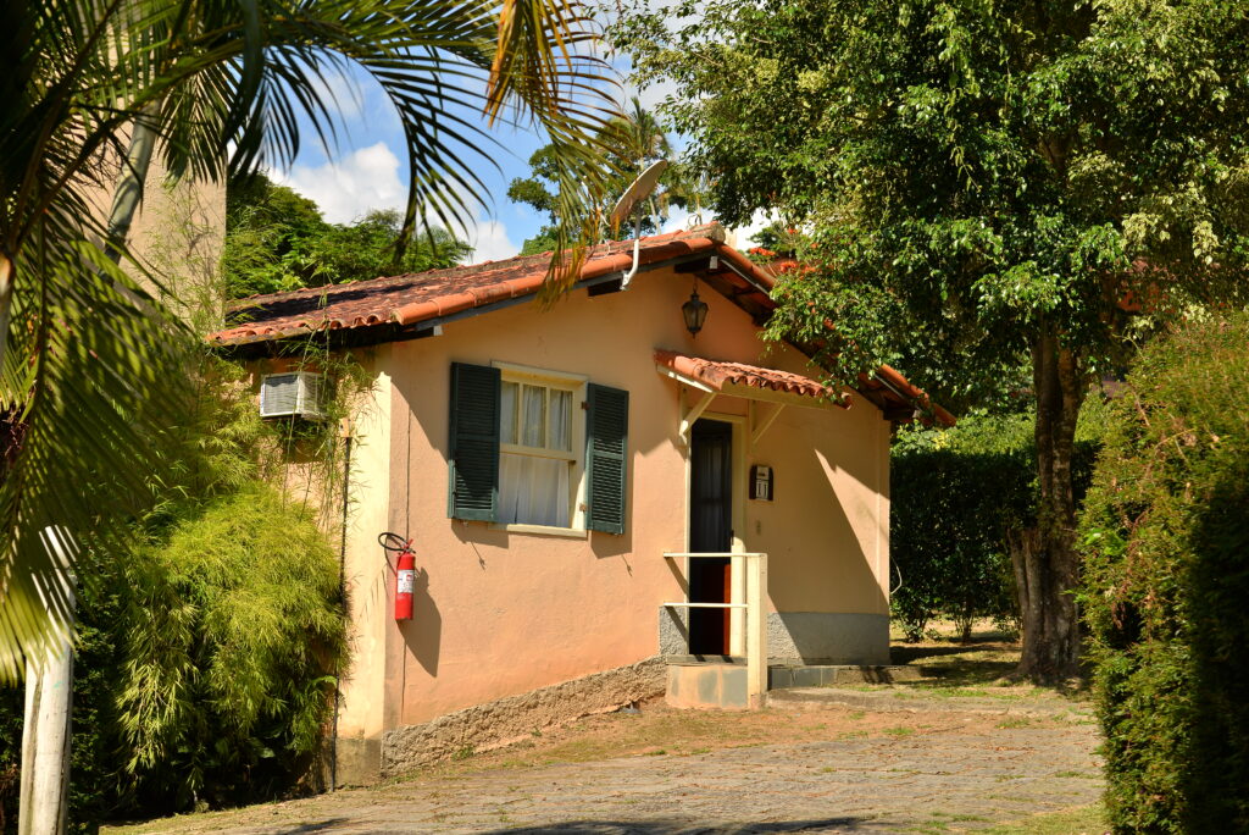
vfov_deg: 20.9
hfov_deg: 30.9
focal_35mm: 65
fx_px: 2256
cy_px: 418
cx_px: 624
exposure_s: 1/250
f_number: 6.3
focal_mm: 65
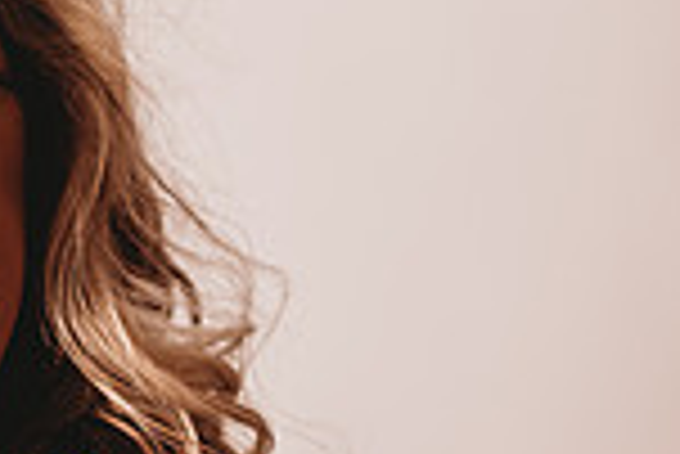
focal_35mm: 327
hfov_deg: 6.2
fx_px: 6182
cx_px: -545
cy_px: 488
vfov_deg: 4.2
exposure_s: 1/160
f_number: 2.5
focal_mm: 85
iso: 100
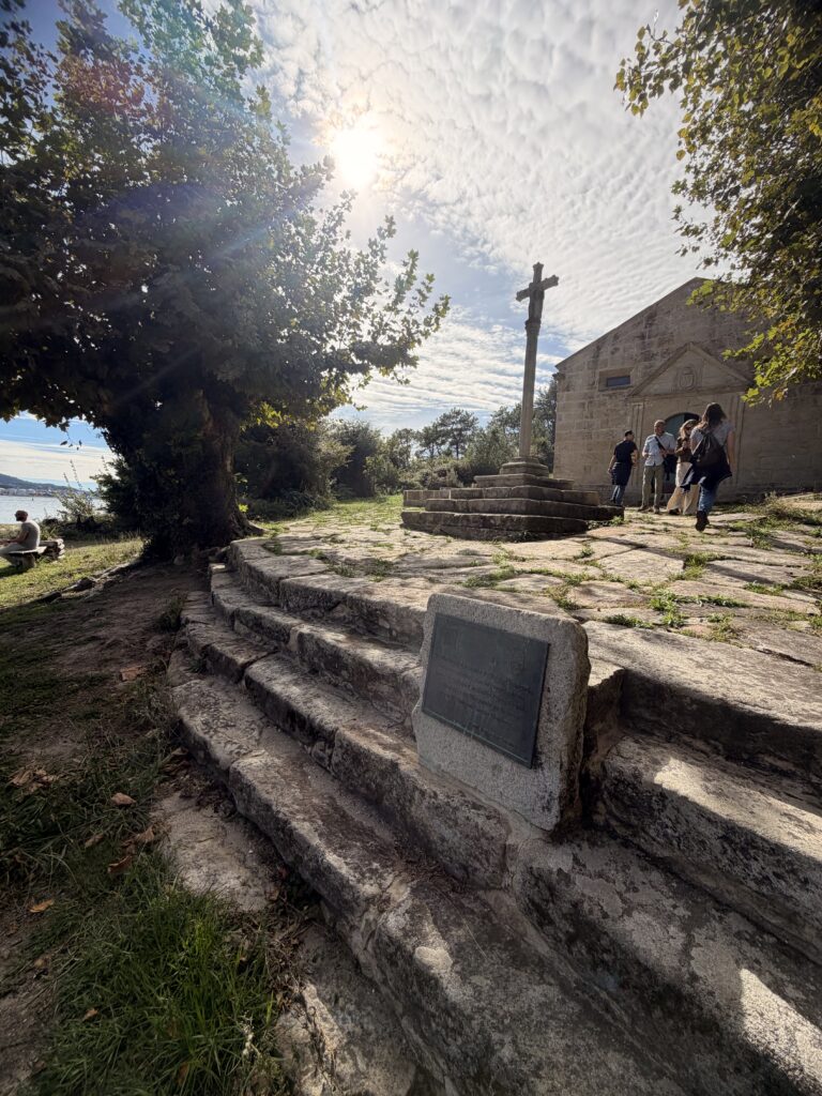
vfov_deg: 102.1
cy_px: 548
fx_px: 443
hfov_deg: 85.7
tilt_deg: -1.5
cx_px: 411
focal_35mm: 14
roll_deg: -3.7
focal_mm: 2.22
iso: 20
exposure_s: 1/1211
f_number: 2.2
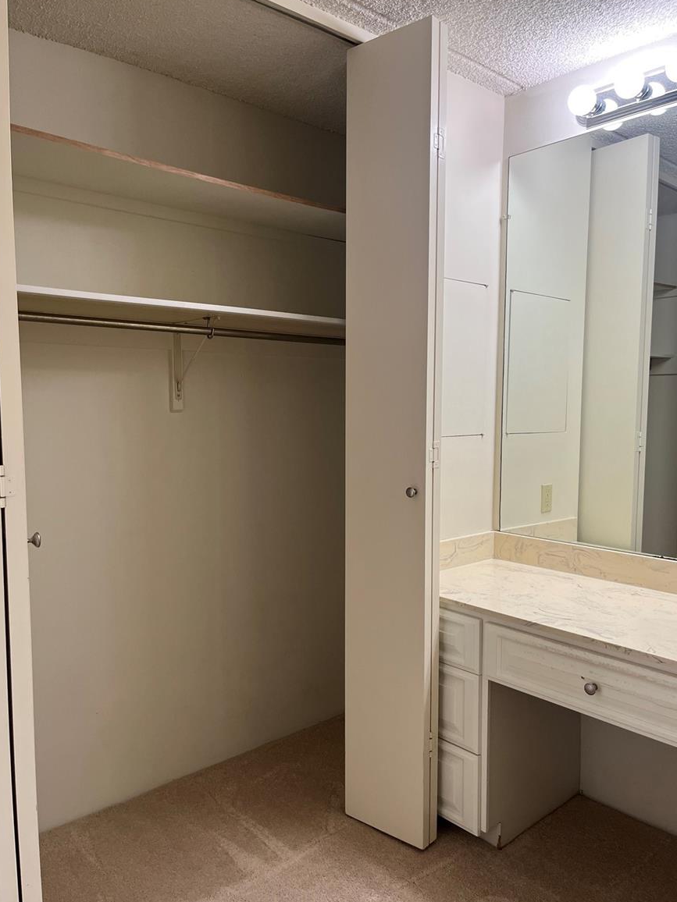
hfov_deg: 51.4
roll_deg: -0.2
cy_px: 458
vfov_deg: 65.3
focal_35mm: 27
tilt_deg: -4.8
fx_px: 704
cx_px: 341
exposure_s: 1/120
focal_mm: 5.1
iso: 125
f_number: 1.6
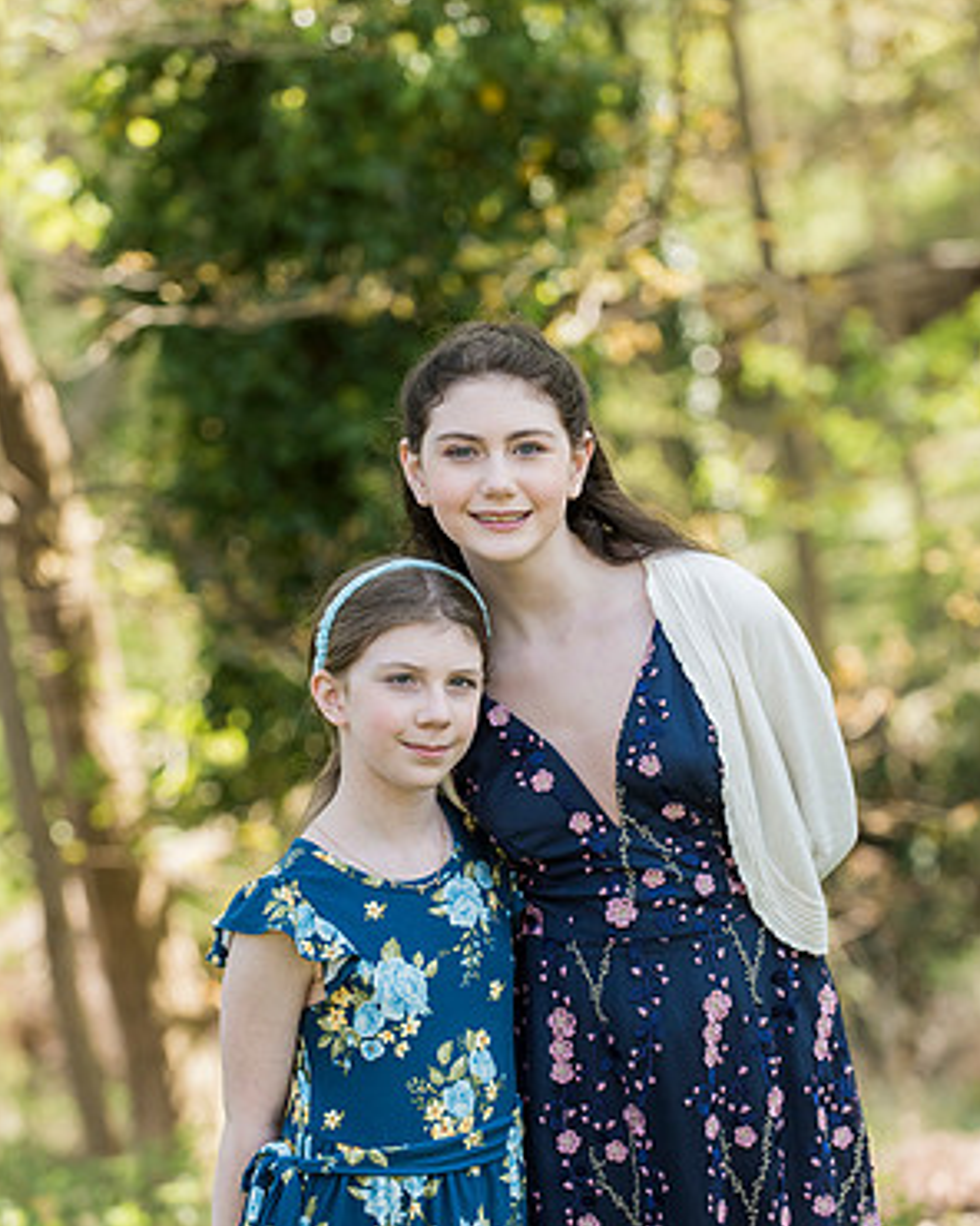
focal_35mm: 137
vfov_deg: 14.1
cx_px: 490
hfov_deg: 11.3
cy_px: 649
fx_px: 4967
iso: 800
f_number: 4
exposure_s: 1/1000
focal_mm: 120
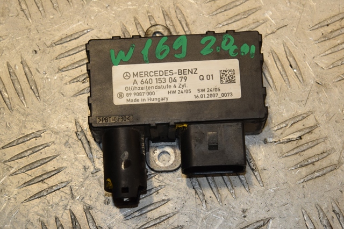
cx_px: 172
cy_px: 114
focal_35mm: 112
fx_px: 1074
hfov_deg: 18.2
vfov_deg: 12.2
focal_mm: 75
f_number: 9
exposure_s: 1/200
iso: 800
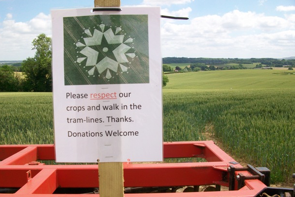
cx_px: 146
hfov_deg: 55.8
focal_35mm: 34
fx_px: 279
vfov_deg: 38.9
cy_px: 104
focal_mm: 5.7
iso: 64
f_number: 5.5
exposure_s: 1/320
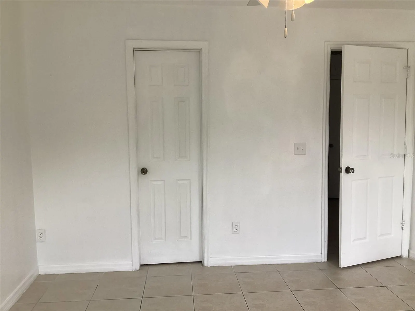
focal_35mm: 31
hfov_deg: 58.4
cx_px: 208
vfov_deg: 45.4
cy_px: 156
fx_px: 372
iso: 100
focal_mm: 3.3
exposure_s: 1/60
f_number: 2.4
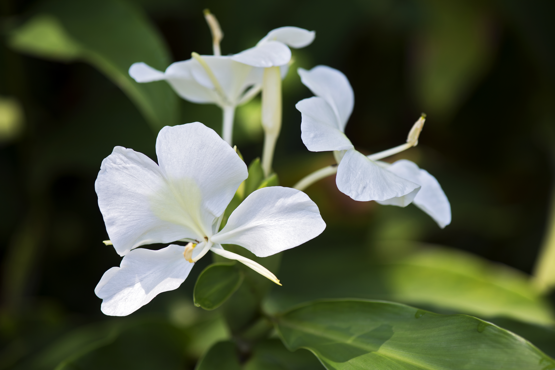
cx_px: 278
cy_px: 185
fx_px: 1619
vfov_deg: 13.1
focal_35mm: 105
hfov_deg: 19.5
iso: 160
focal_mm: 105
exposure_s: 1/160
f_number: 4.5
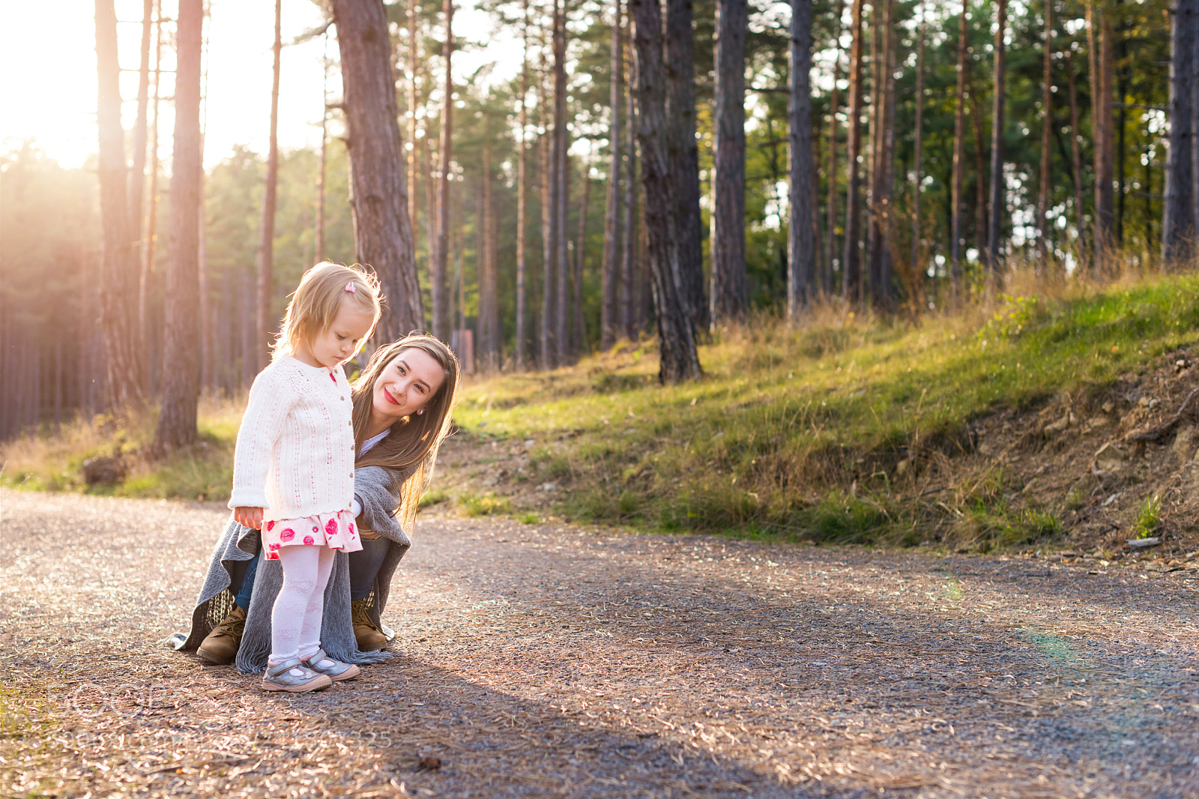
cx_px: 600
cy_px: 400
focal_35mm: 50
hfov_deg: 39.6
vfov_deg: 27.0
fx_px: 1665
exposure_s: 1/250
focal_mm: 50
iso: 320
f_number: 3.2
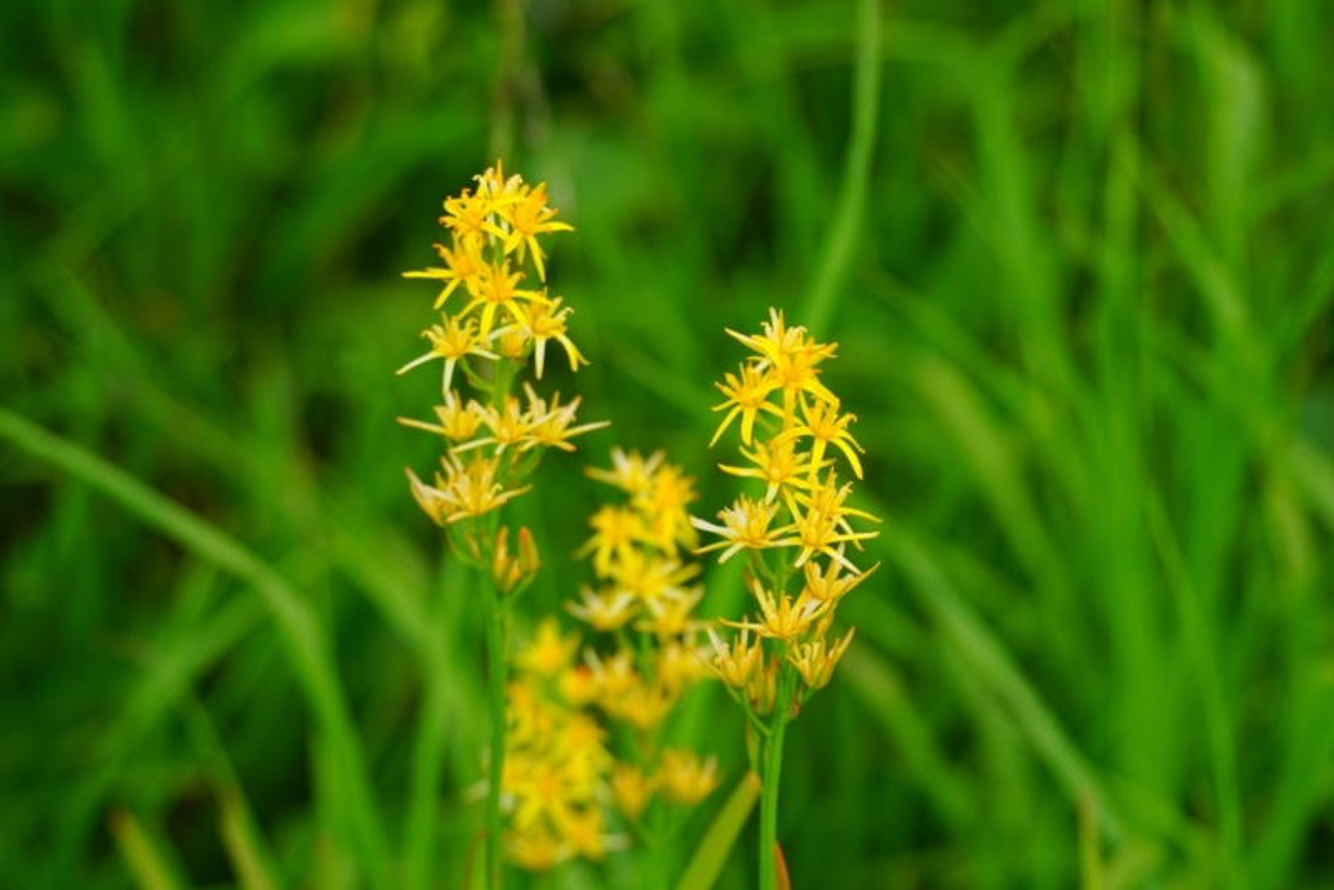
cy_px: 445
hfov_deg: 21.7
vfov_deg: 14.6
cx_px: 667
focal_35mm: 94
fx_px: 3484
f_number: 5.6
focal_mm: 63
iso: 125
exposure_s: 1/90
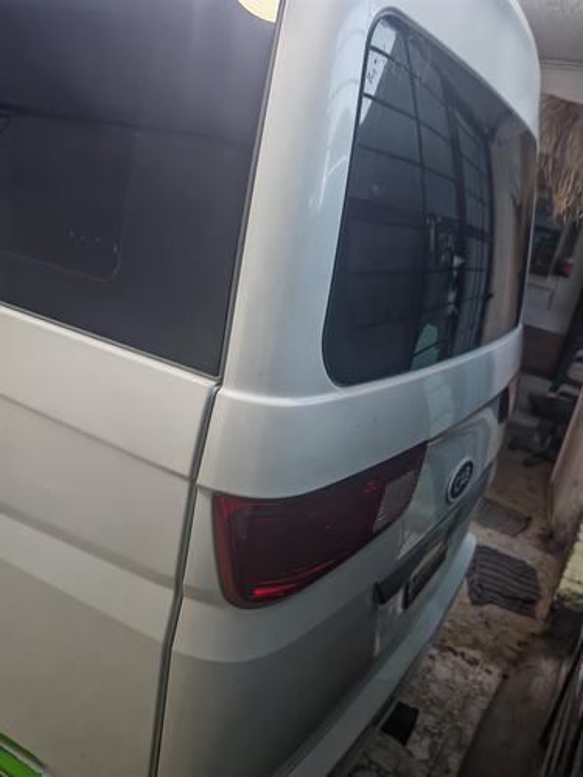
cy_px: 388
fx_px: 606
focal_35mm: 27
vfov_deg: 65.3
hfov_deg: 51.4
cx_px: 292
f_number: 1.4
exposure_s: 1/40
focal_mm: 6.83
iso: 640
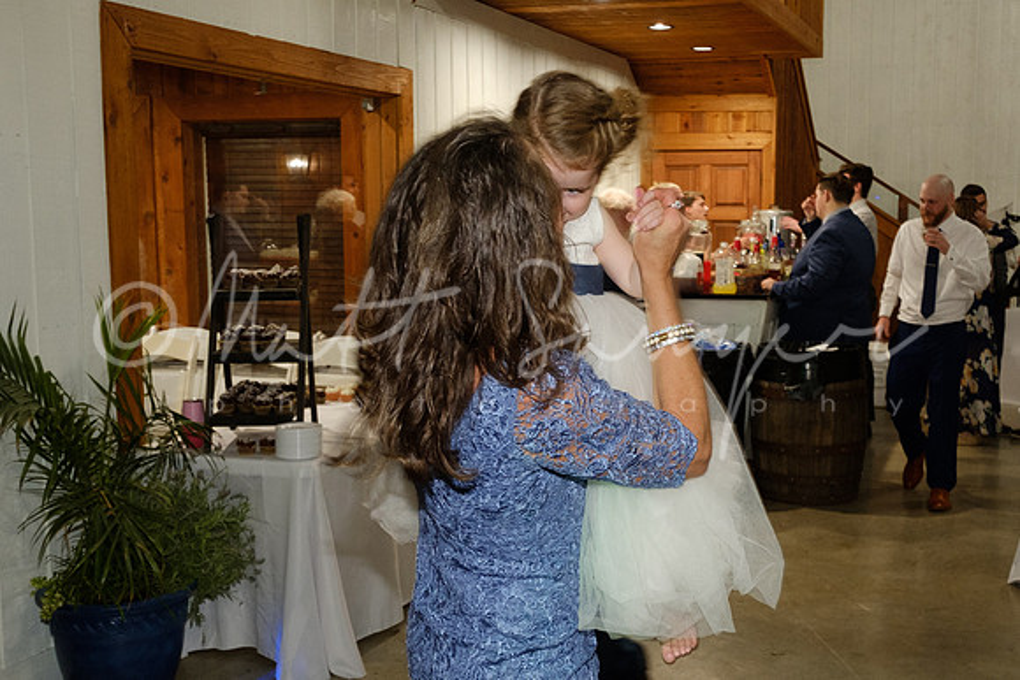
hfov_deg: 44.9
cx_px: 614
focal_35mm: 43
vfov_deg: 31.0
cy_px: 370
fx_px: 1228
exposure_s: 1/40
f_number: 4
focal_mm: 19.1
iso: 1600
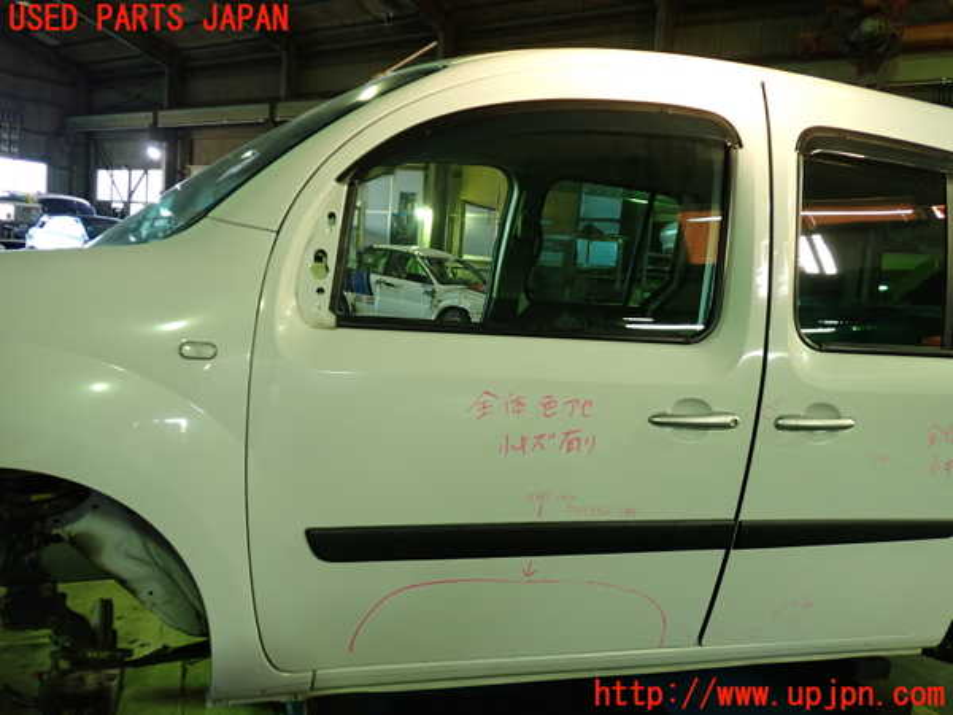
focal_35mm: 30
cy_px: 358
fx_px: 826
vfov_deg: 46.8
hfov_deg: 60.0
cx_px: 476
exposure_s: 1/30
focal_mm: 5.4
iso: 200
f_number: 2.3
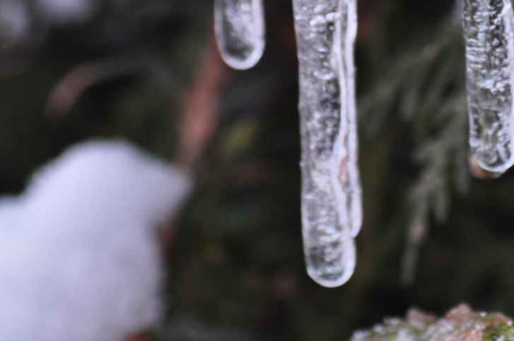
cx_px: 463
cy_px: -70
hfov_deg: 2.4
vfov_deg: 1.6
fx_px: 12020
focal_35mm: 843
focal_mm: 200
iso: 200
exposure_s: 1/60
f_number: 8
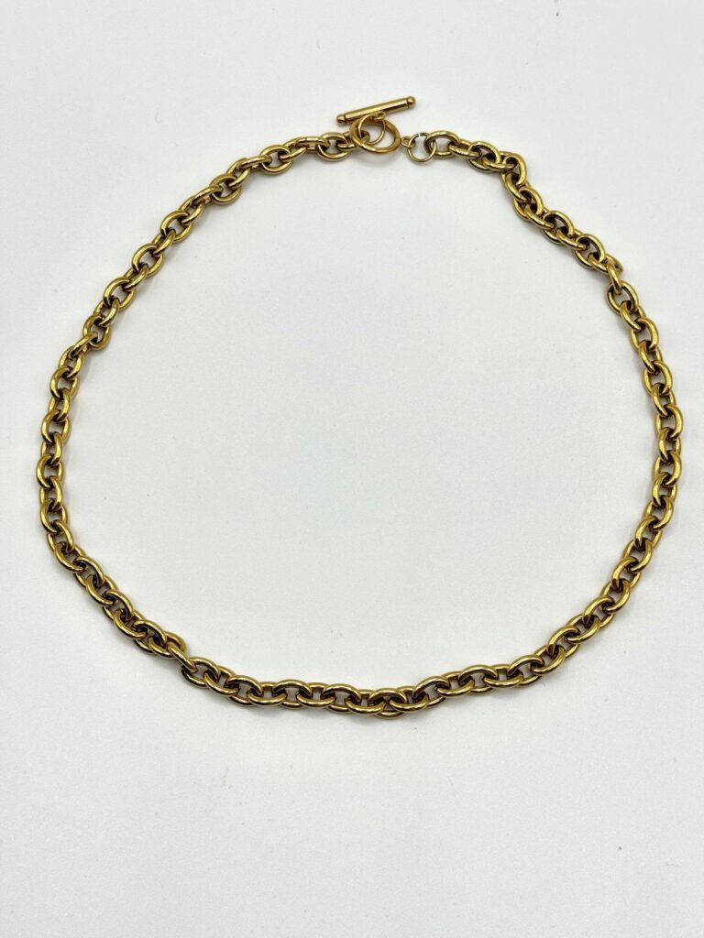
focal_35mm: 48
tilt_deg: -73.0
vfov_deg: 39.7
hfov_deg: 30.3
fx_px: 1302
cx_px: 352
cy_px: 469
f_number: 1.78
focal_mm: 6.76
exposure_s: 1/2717
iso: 64
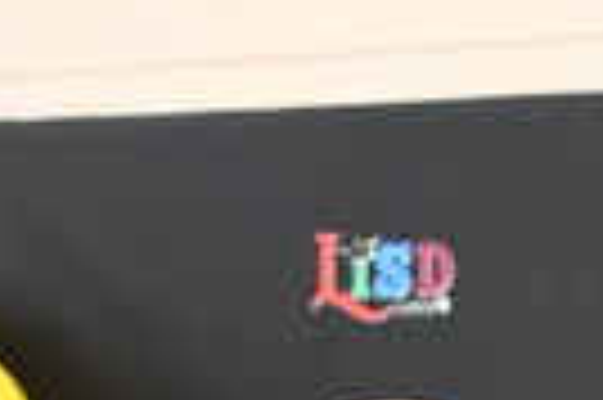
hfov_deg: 8.3
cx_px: 1179
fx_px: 3965
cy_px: 1229
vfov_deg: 5.4
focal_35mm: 237
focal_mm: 21
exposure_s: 1/320
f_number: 5.6
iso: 1600
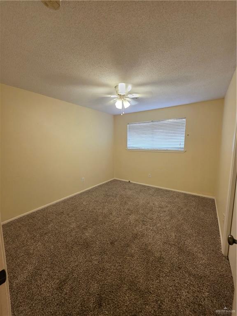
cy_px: 158
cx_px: 118
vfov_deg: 106.2
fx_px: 119
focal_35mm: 13
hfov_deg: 89.9
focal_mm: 2.2
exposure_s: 1/60
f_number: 1.9
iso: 320
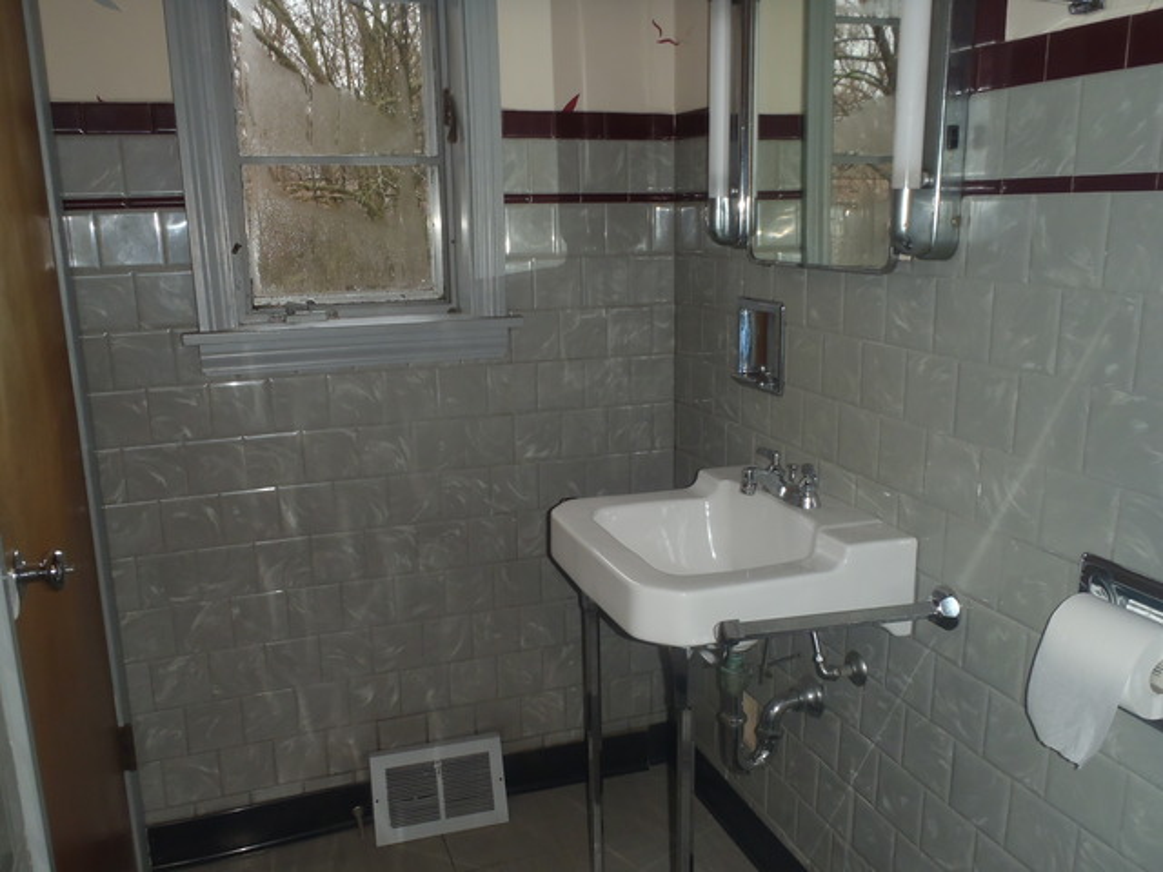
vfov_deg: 49.7
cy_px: 436
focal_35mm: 28
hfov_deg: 63.4
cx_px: 582
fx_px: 941
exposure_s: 1/30
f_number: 3.9
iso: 125
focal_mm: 5
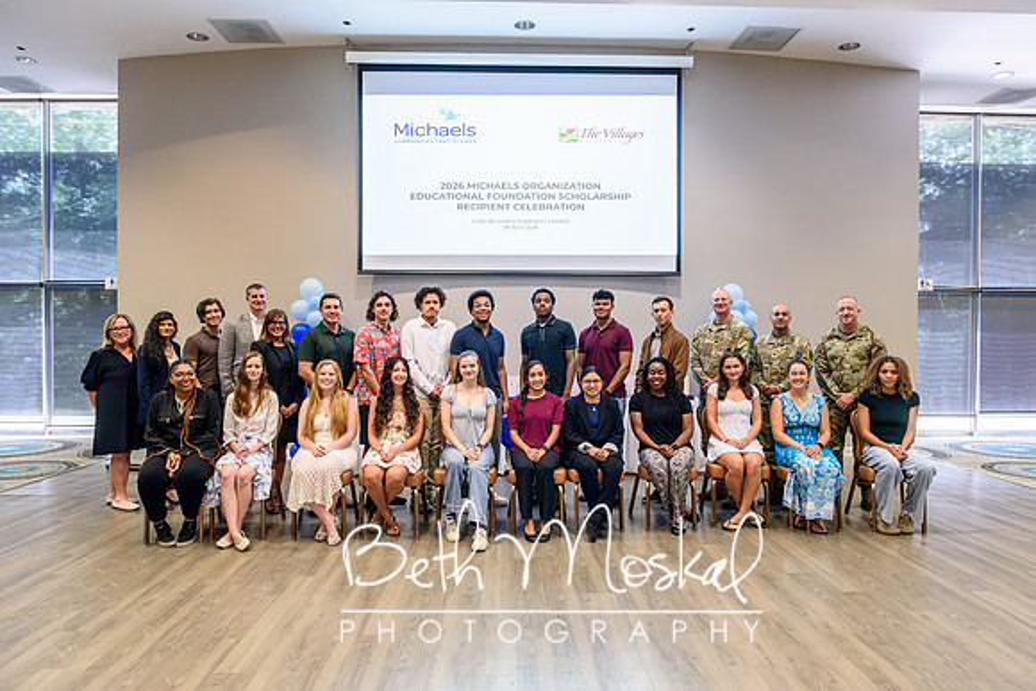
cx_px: 518
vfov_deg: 53.2
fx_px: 691
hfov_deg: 73.7
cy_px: 346
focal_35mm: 24
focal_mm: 24
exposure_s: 1/160
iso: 3200
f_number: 5
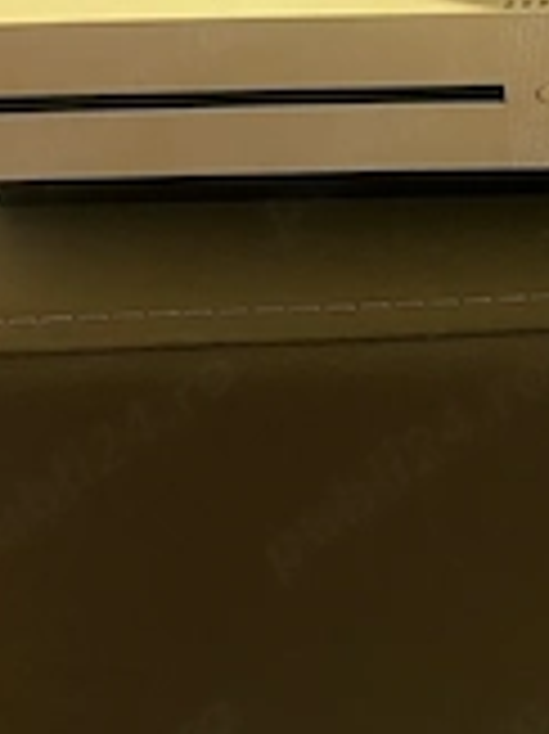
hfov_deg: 22.0
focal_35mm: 64
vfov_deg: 29.9
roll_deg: +3.9
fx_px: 1355
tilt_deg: -43.1
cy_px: 194
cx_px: 562
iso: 400
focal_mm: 5.7
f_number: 1.5
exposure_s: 1/33
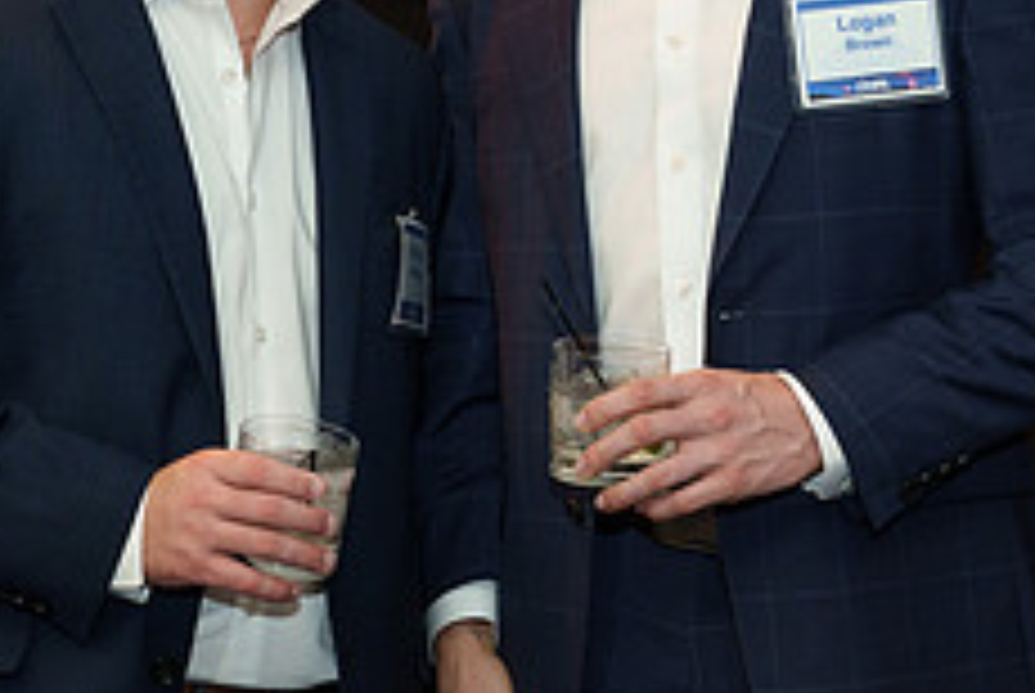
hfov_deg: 17.6
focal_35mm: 116
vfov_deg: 11.8
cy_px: 187
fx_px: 3339
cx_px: 374
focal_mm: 42
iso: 1000
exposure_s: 1/60
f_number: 5
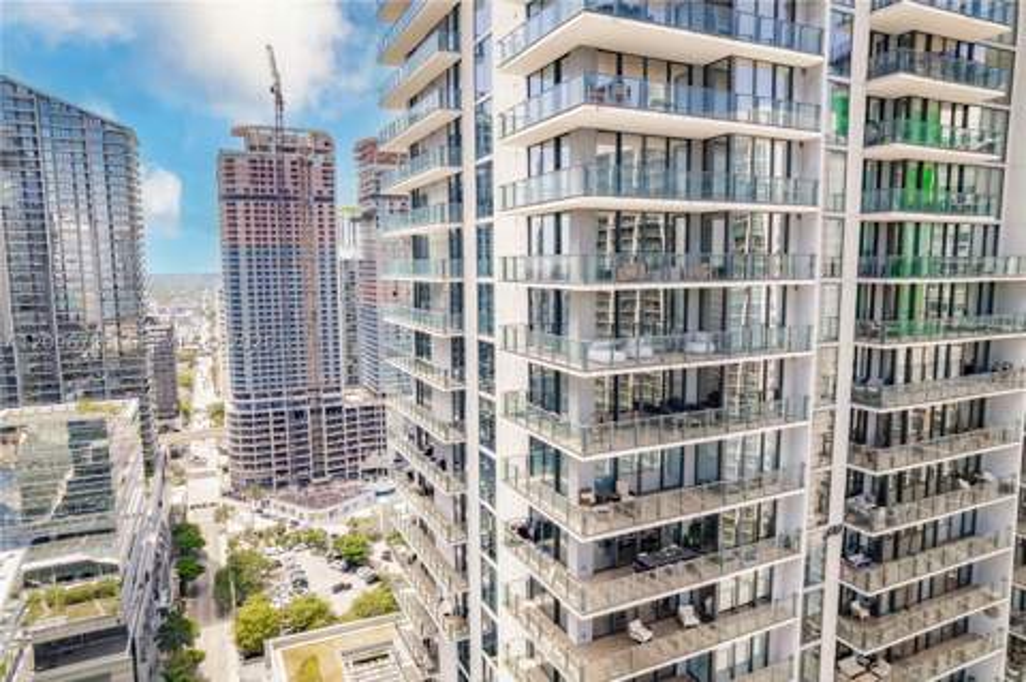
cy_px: 341
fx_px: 626
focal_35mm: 22
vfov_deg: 57.1
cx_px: 513
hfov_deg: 78.6
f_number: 2.8
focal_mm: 8.38
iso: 100
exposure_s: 1/30
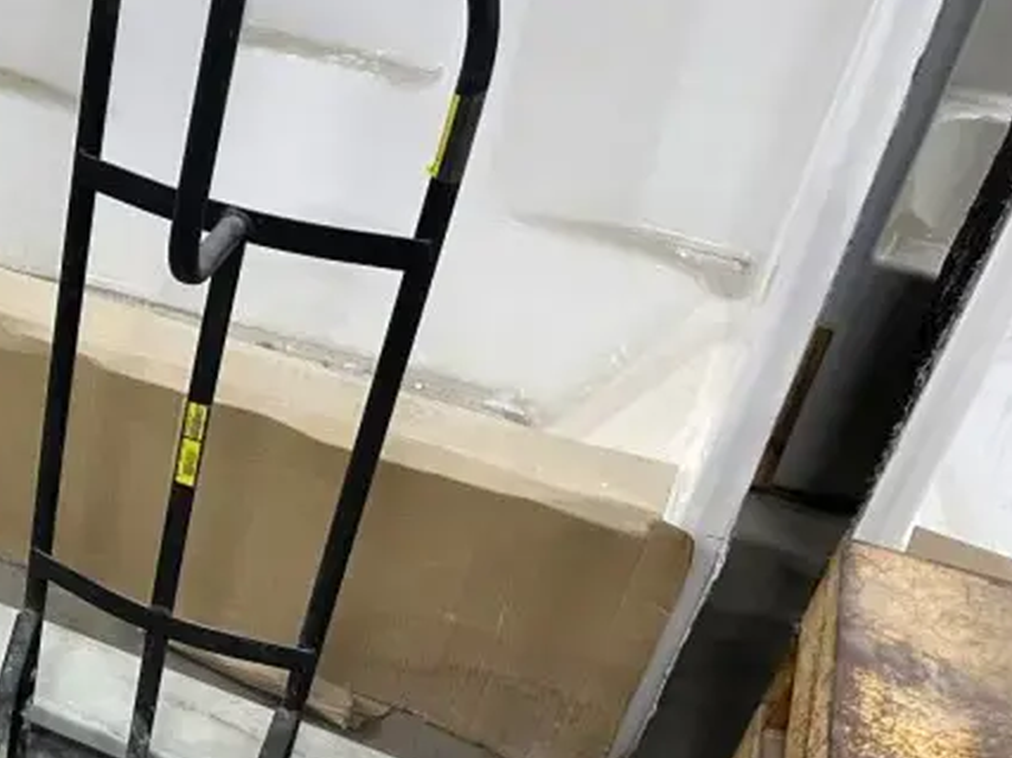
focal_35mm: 54
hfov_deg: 31.9
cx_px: -73
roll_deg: -1.3
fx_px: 1578
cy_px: 502
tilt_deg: -37.0
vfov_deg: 26.9
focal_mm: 6.86
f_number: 1.78
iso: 160
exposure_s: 1/120
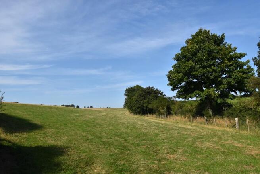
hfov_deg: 61.9
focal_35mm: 30
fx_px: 217
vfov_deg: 43.6
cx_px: 130
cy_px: 87
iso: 100
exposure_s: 1/320
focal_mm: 20
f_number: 8
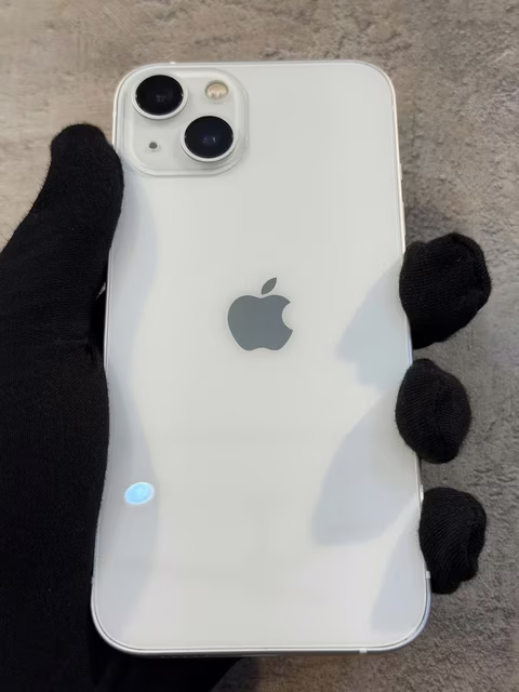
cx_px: 260
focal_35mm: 48
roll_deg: -1.2
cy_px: 346
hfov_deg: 30.3
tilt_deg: +13.6
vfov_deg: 39.7
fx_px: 960
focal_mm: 6.76
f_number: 1.78
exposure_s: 1/50
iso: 50
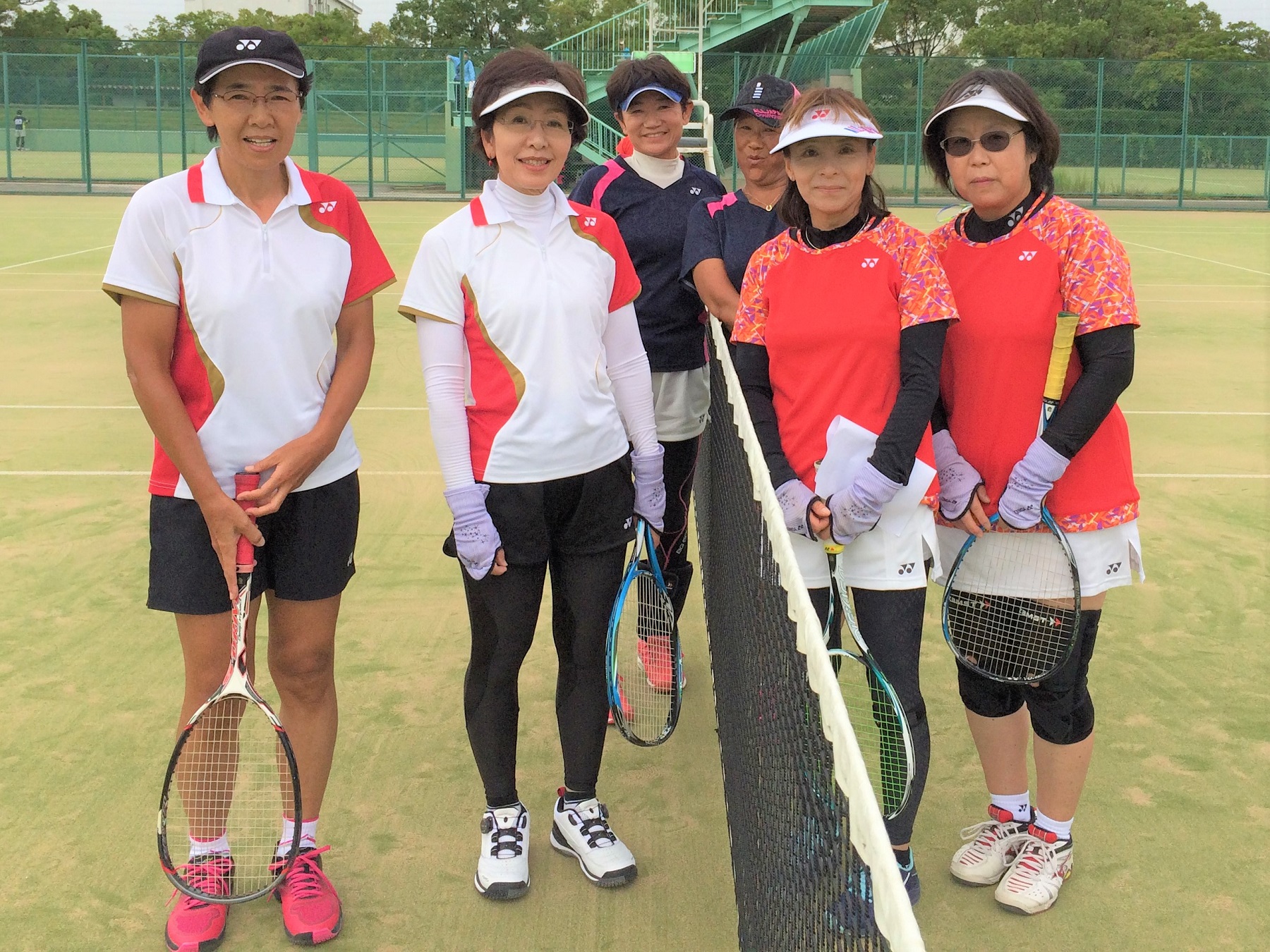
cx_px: 635
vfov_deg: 48.2
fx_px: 1064
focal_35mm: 29
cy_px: 476
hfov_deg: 61.7
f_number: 2.2
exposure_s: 1/2564
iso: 32
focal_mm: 4.15
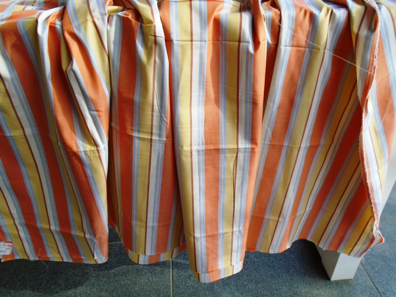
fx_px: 297
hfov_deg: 67.3
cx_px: 198
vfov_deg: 53.1
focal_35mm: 26
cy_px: 148
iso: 100
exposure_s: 1/250
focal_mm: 4.6
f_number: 3.2
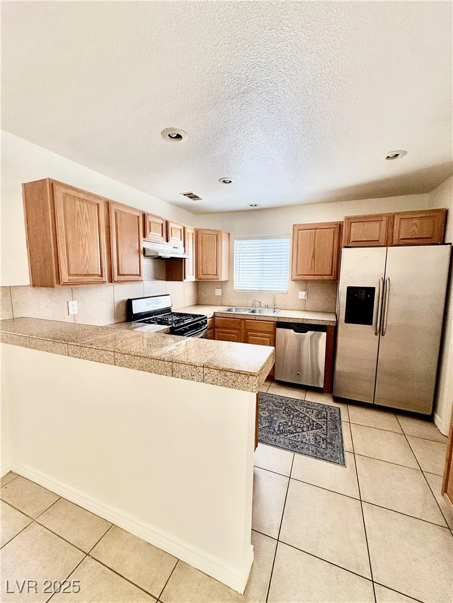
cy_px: 302
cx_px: 226
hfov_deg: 85.7
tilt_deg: -6.5
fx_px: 244
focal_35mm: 14
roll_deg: -0.6
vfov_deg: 102.1
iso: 200
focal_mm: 2.22
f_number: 2.2
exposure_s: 1/77
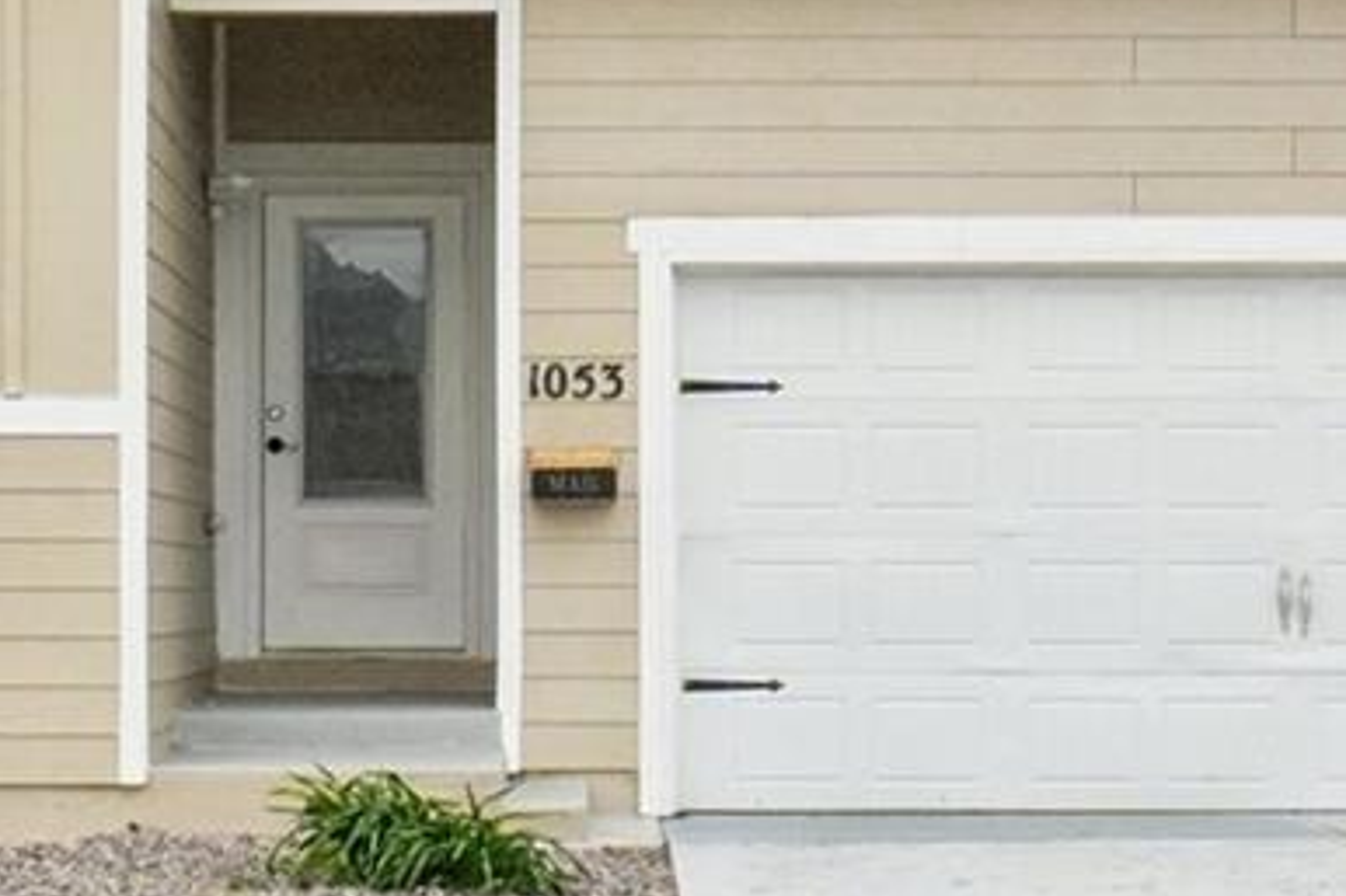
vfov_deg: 12.2
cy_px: 502
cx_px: 582
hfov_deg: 18.3
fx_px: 4186
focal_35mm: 112
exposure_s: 1/1600
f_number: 8
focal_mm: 18
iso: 400
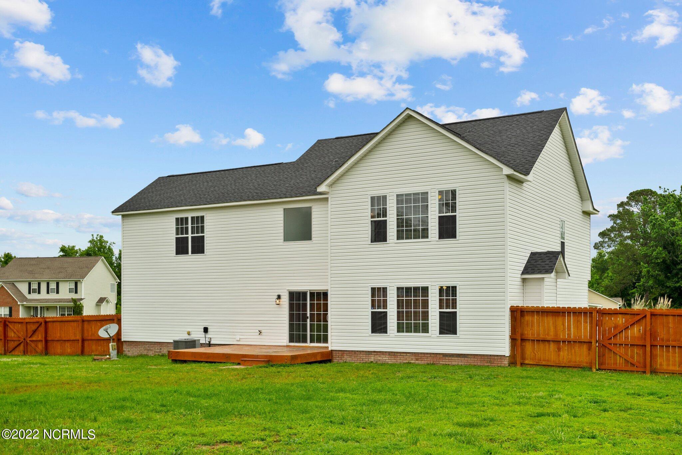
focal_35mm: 40
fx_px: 758
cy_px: 228
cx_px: 341
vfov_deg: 33.4
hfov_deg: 48.5
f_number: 8
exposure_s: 1/400
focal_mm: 40
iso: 160
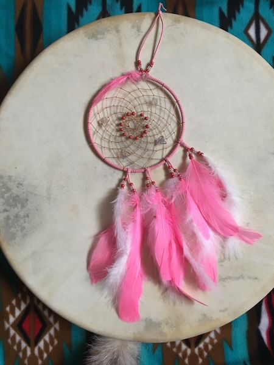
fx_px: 306
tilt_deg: -87.6
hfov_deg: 48.2
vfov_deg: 61.7
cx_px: 137
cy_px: 182
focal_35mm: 29
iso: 80
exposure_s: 1/10
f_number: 2.2
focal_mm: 4.15
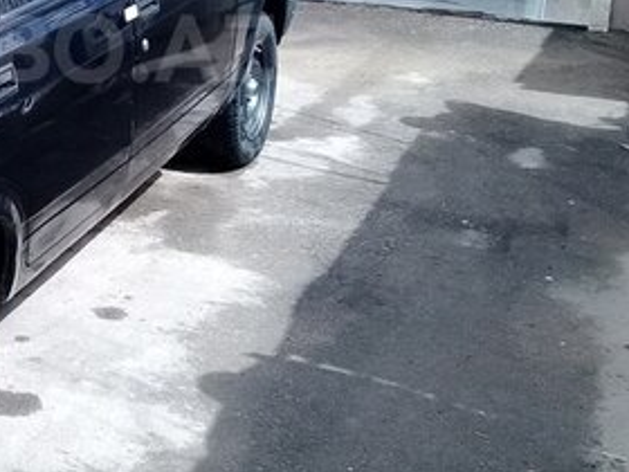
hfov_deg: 25.7
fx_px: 1326
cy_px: 48
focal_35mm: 73
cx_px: 45
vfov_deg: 19.8
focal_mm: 3.3
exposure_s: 1/352
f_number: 2.2
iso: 64
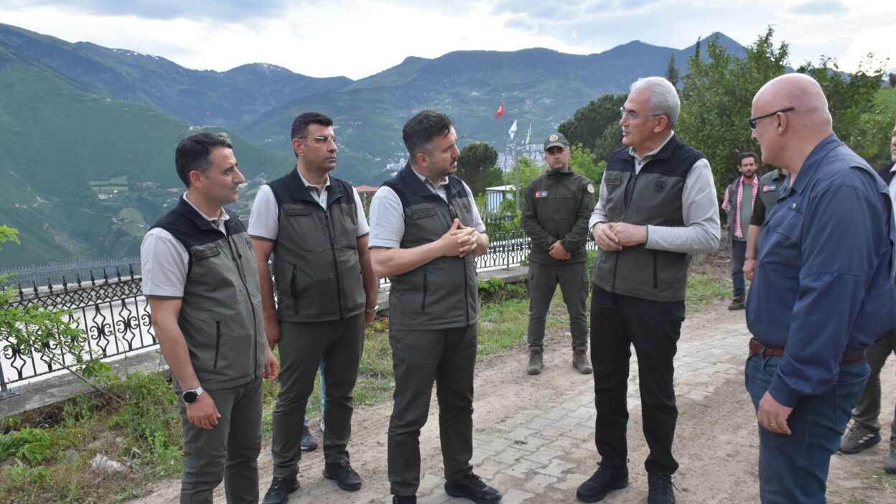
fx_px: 689
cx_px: 448
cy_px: 288
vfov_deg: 40.1
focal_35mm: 29
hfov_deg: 66.1
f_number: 8
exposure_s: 1/320
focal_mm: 18
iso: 800
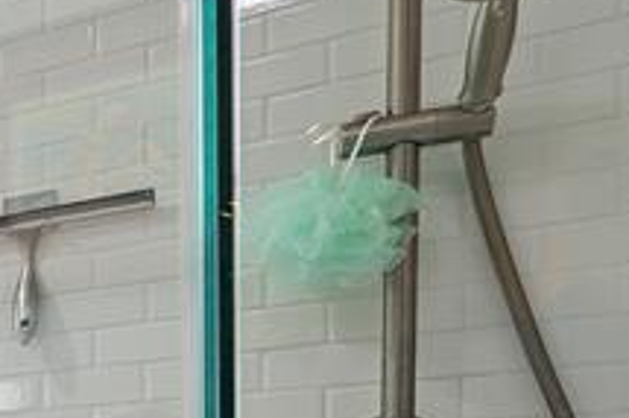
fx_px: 1082
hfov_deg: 16.0
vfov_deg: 19.2
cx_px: -825
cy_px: 626
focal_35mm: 62
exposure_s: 1/2
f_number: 8
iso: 250
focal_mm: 13
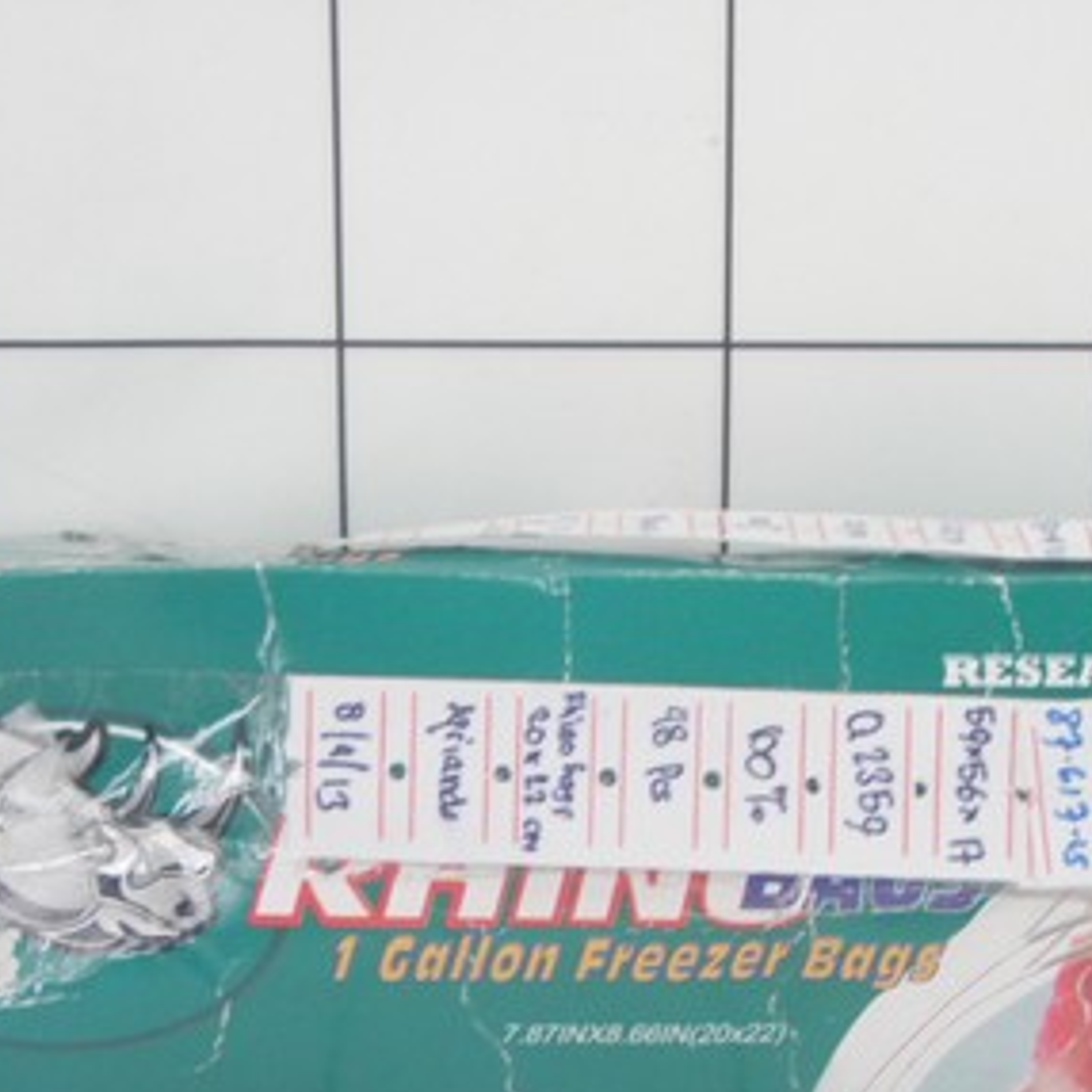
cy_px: 874
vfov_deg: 17.1
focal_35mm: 101
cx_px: 683
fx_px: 3605
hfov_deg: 17.2
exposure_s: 1/30
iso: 200
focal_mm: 9.13
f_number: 4
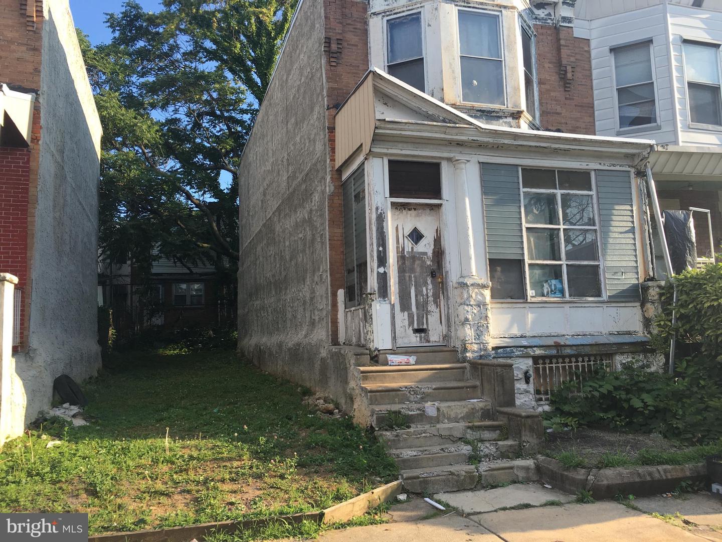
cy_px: 271
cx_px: 361
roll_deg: +1.8
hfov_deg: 61.7
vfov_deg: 48.2
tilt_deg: +4.9
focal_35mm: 29
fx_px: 605
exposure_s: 1/405
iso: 25
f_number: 2.2
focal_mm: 4.15
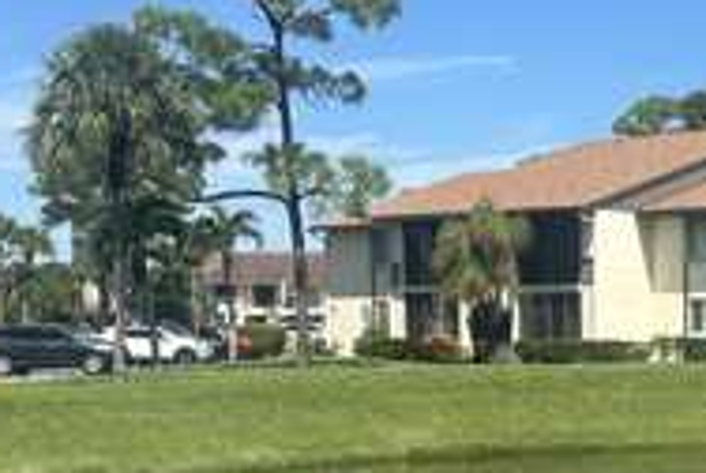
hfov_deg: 18.5
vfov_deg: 12.8
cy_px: 458
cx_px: 792
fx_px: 2082
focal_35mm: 106
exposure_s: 1/5000
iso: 80
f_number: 1.78
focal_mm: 6.86
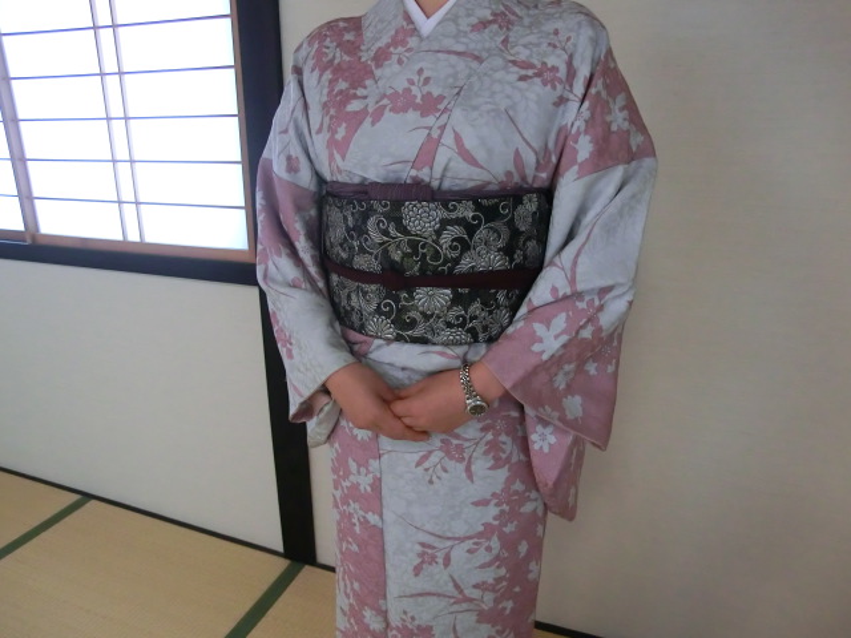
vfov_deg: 56.8
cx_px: 426
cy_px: 319
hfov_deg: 71.6
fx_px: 590
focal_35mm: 24
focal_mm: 4.24
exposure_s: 1/60
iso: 400
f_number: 3
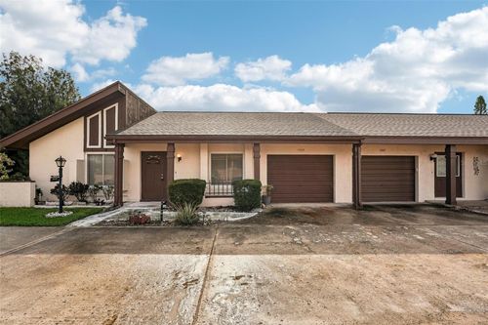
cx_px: 244
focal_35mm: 16
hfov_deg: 96.8
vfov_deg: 73.7
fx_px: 217
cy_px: 162
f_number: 8
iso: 400
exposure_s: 1/800
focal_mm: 16
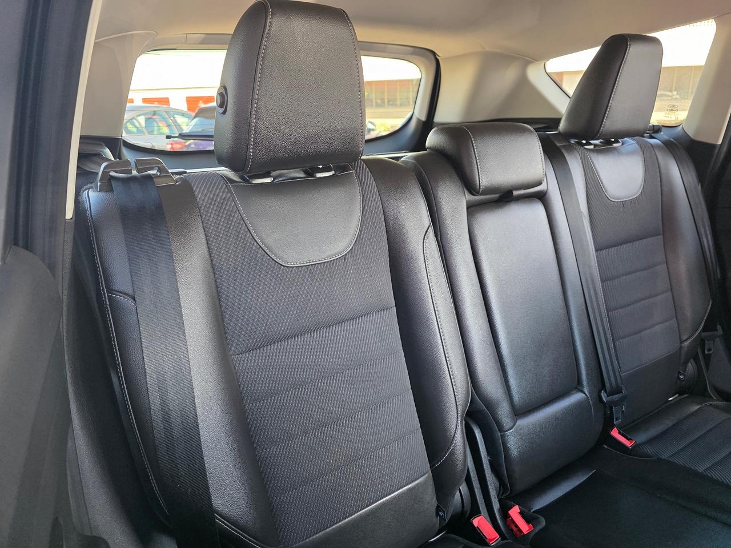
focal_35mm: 23
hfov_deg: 73.9
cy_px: 274
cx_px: 366
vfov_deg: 58.9
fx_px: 486
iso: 320
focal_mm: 6.3
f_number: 1.7
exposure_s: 1/120
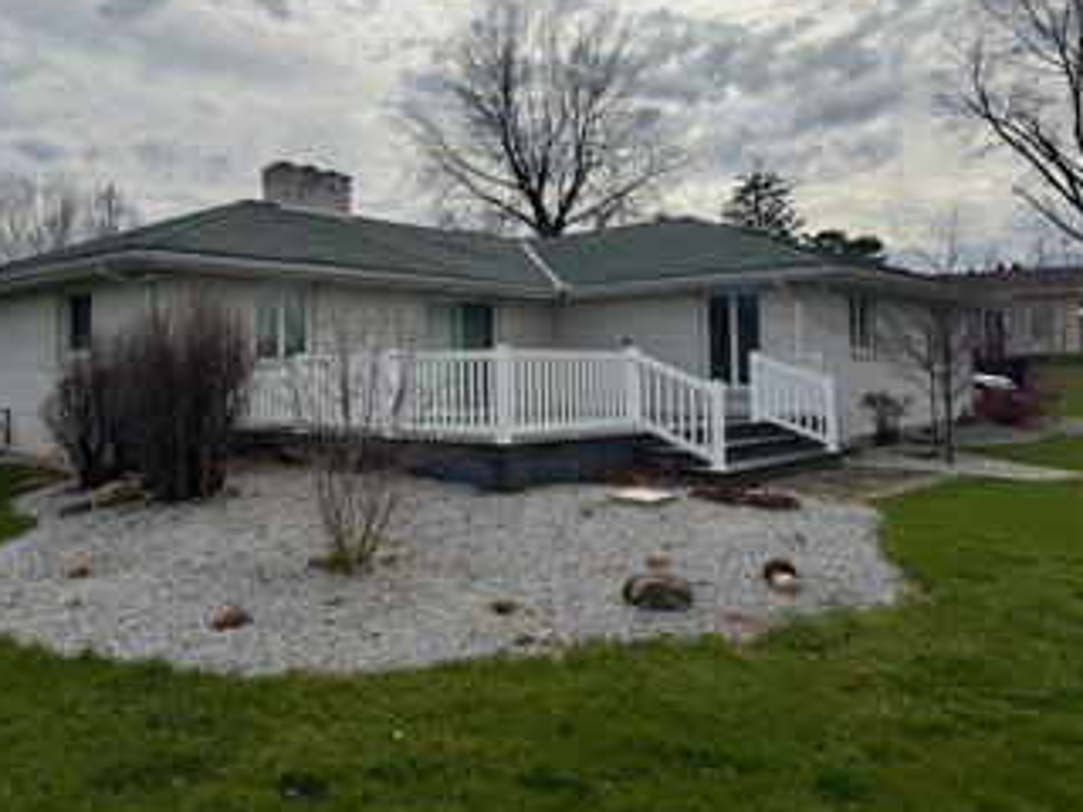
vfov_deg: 46.6
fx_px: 939
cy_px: 328
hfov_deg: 59.6
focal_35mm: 30
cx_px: 443
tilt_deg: +3.1
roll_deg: +0.2
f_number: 1.78
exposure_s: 1/11905
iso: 80
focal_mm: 6.76
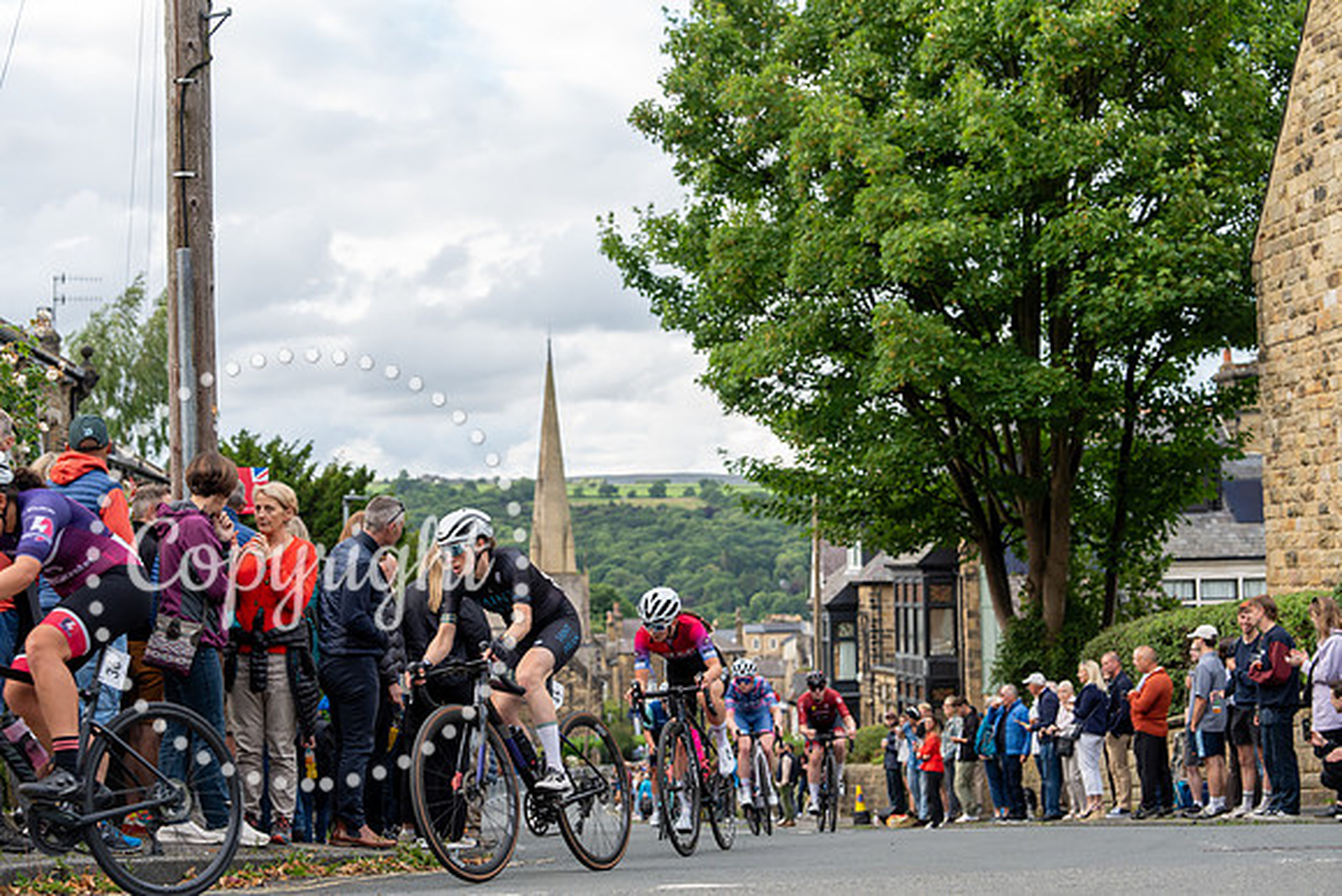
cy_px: 448
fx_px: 2088
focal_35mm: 56
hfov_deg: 35.6
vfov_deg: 24.2
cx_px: 671
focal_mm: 56
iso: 500
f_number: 4
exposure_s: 1/500
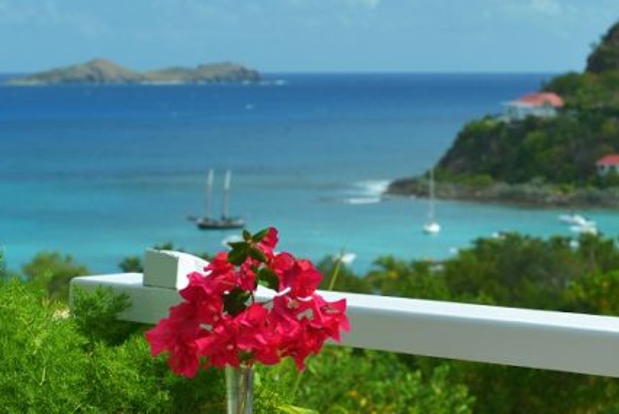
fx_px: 2151
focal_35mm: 125
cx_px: 241
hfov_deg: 16.4
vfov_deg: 11.0
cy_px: 318
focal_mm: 52
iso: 100
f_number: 6.3
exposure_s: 1/160
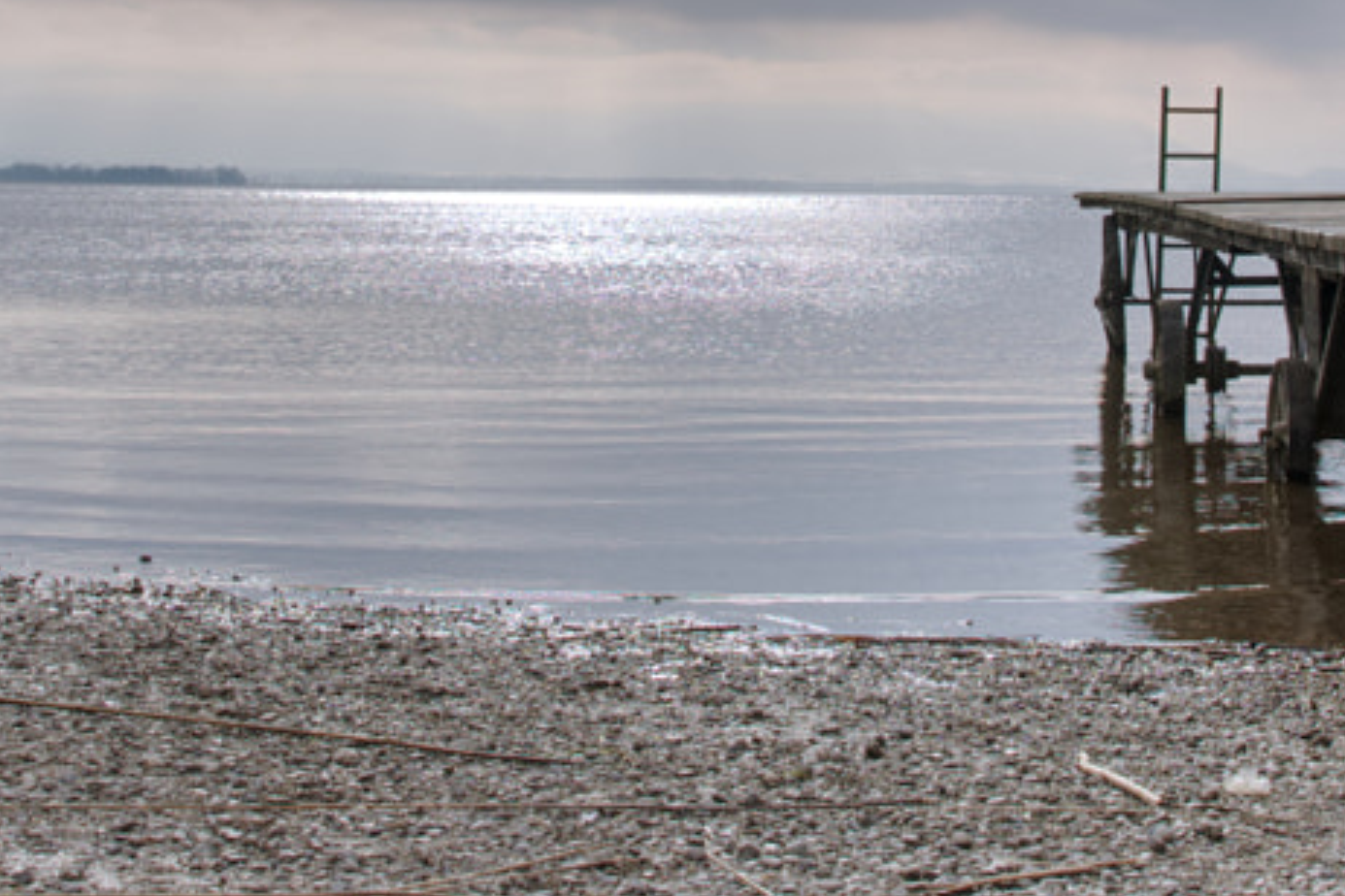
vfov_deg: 16.2
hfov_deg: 24.5
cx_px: 757
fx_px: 3101
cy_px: 42
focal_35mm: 83
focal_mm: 24
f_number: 11
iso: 100
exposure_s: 1/100
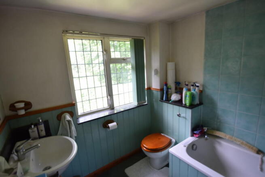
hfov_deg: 92.4
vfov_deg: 69.7
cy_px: 88
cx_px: 132
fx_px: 127
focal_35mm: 17
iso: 400
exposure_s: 1/80
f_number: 4.5
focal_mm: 11.5
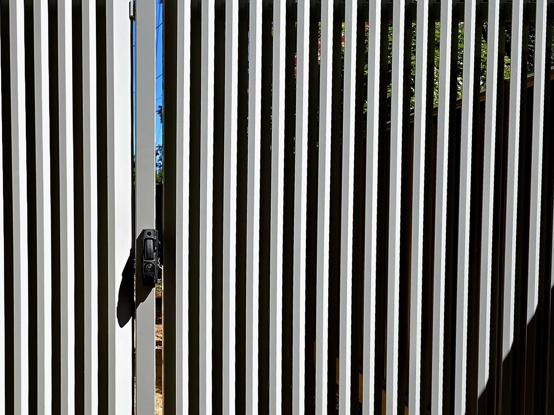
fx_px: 752
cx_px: 144
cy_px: 263
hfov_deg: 39.4
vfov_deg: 30.7
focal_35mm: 47
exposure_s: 1/833
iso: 12
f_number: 1.7
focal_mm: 6.3
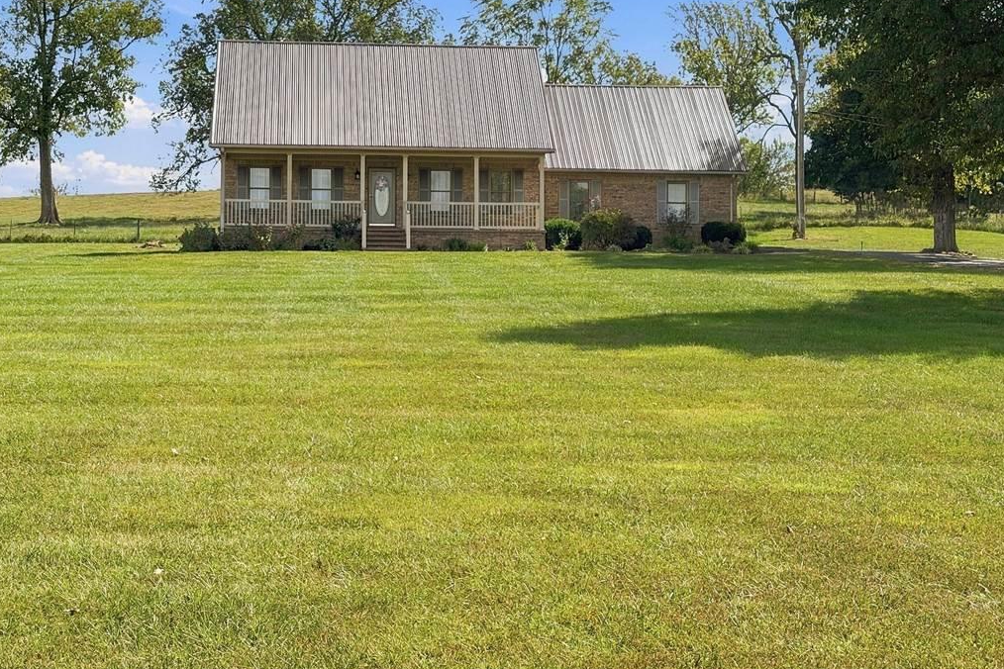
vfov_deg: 21.5
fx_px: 1757
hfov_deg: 31.9
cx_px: 454
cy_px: 255
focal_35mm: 63
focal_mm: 6.8
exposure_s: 1/5208
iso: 64
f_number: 1.8
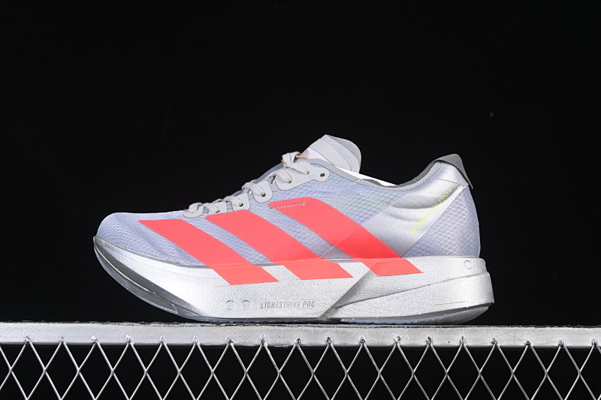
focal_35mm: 75
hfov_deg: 27.0
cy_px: 200
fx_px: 1252
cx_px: 300
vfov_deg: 18.2
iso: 160
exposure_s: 1/80
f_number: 7.1
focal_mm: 50
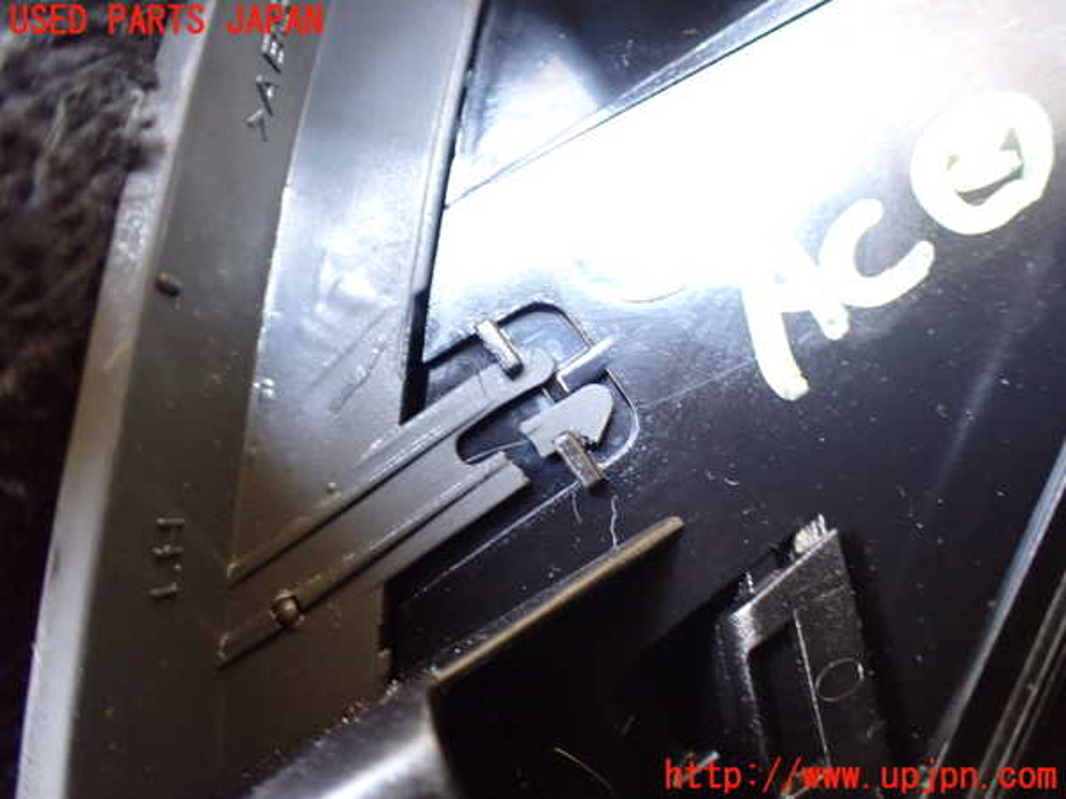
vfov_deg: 46.8
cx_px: 533
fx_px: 924
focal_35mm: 30
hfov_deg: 60.0
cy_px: 400
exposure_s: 1/30
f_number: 2.3
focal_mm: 5.4
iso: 1000
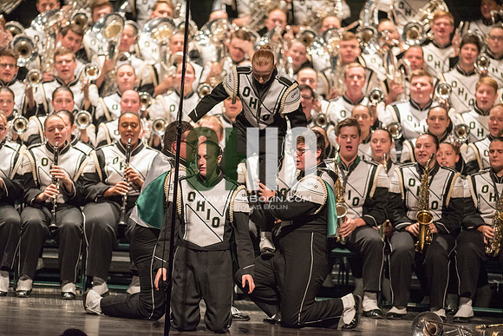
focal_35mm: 300
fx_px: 4192
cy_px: 168
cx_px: 252
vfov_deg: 4.6
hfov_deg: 6.9
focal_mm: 300
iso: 4000
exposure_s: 1/500
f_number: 2.8
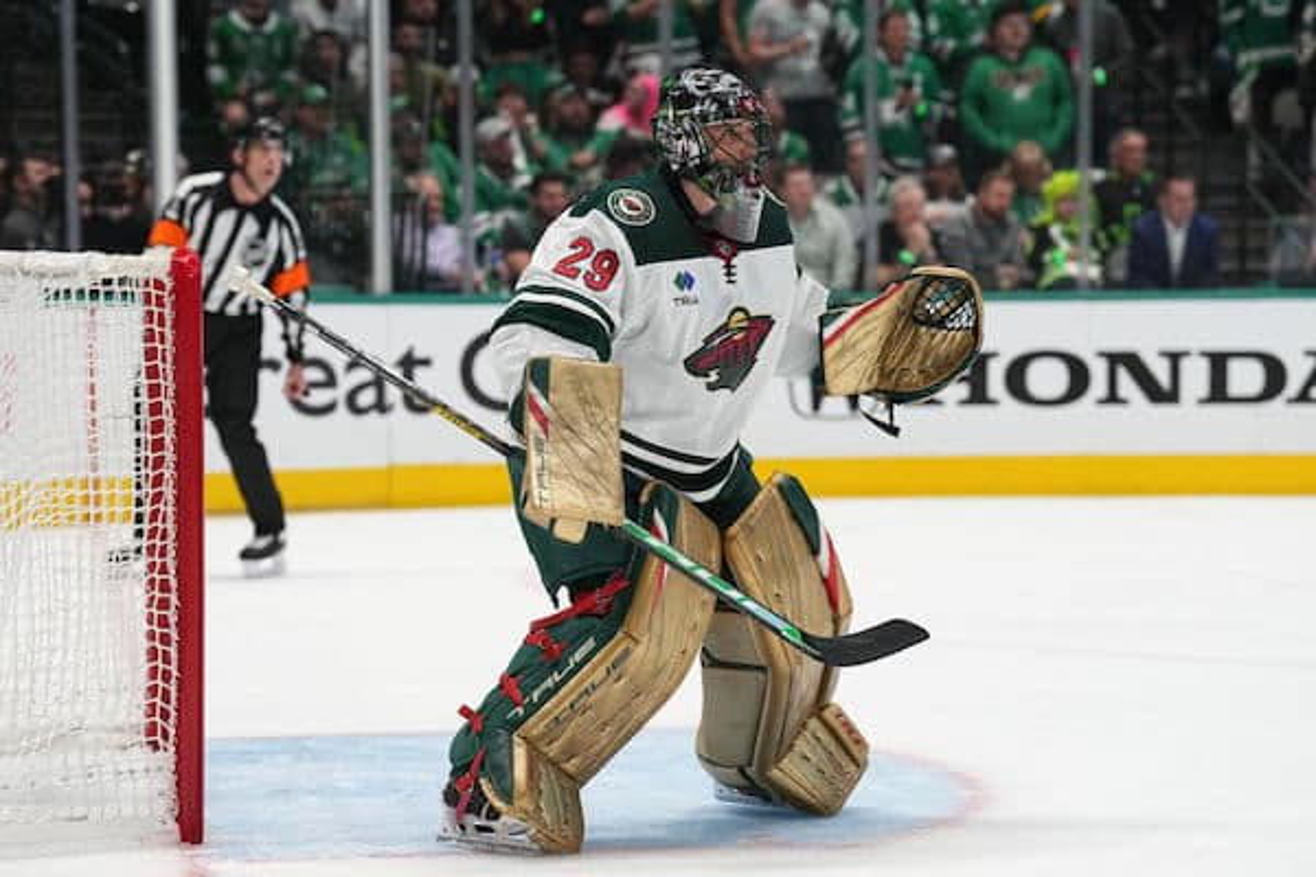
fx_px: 4679
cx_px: 658
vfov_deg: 10.7
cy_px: 438
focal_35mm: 128
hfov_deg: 16.0
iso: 2000
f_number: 4
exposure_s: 1/1000
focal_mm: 128
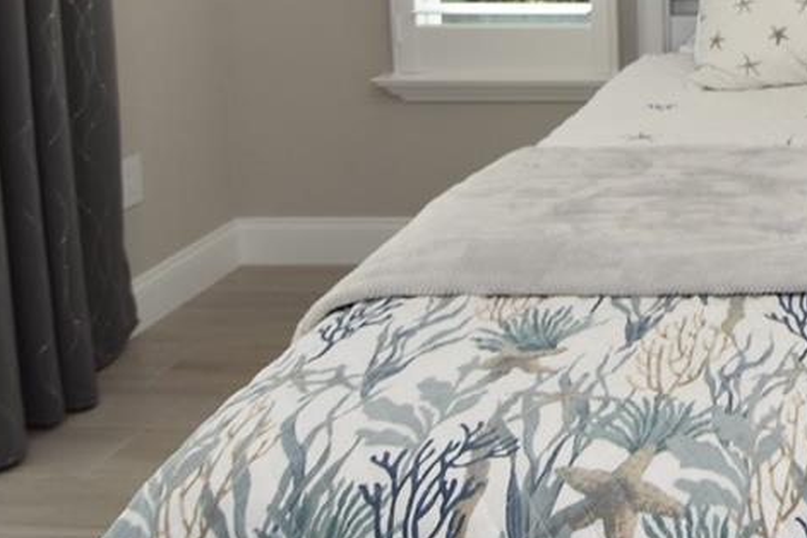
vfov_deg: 24.6
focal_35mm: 51
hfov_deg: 30.0
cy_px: -63
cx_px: 1078
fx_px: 1143
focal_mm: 10
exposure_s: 1/80
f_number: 4
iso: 200
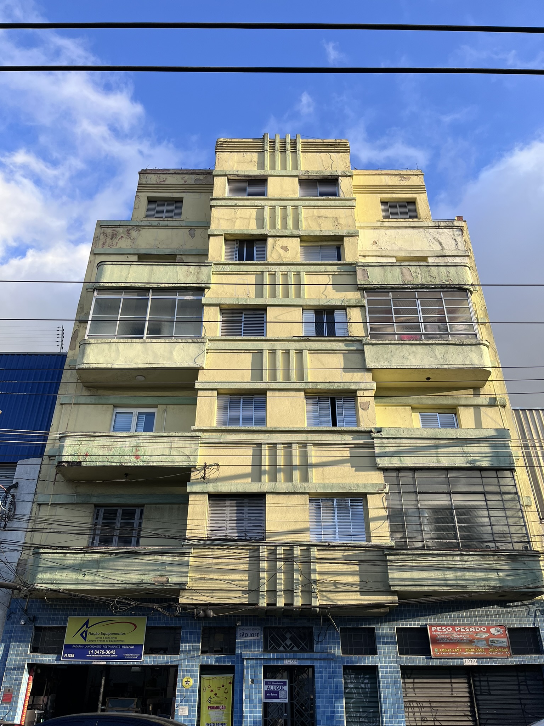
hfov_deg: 53.1
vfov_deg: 67.3
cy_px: 363
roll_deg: +0.6
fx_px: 545
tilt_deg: +32.9
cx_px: 272
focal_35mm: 26
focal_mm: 5.1
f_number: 1.6
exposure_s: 1/1075
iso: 50
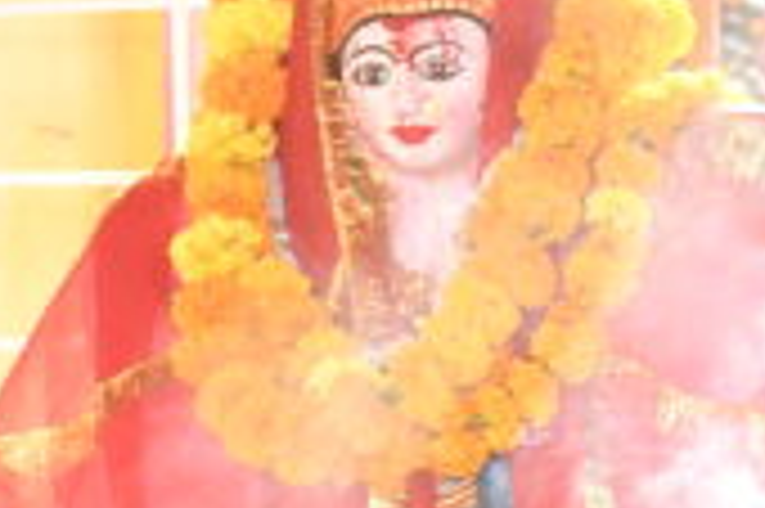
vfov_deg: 6.8
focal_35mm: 203
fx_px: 4310
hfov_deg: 10.1
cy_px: 306
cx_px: 297
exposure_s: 1/250
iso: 800
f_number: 4
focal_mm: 30
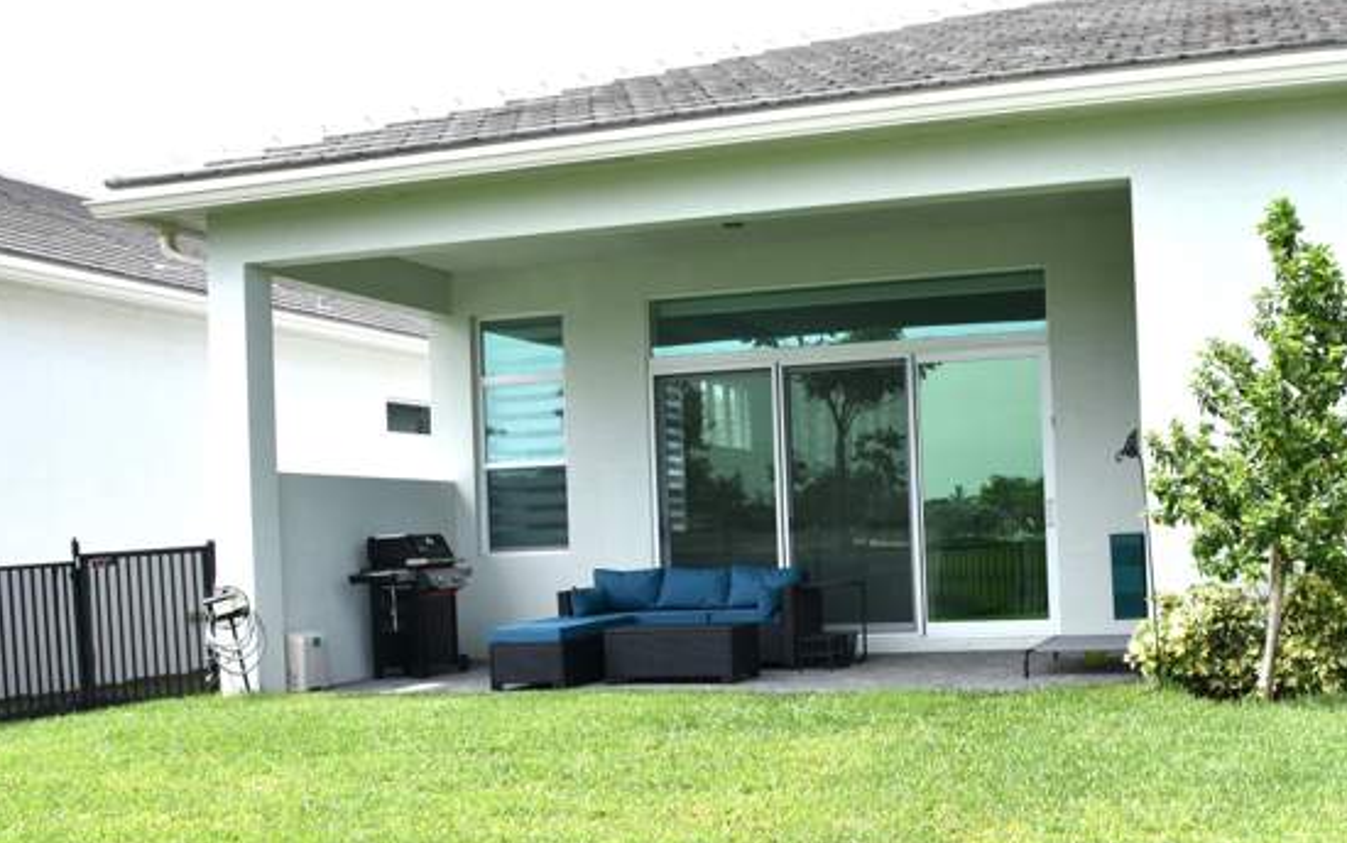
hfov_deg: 48.2
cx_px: 928
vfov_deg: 31.9
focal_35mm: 40
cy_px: 504
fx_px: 1469
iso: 220
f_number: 8
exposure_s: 1/500
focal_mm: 18
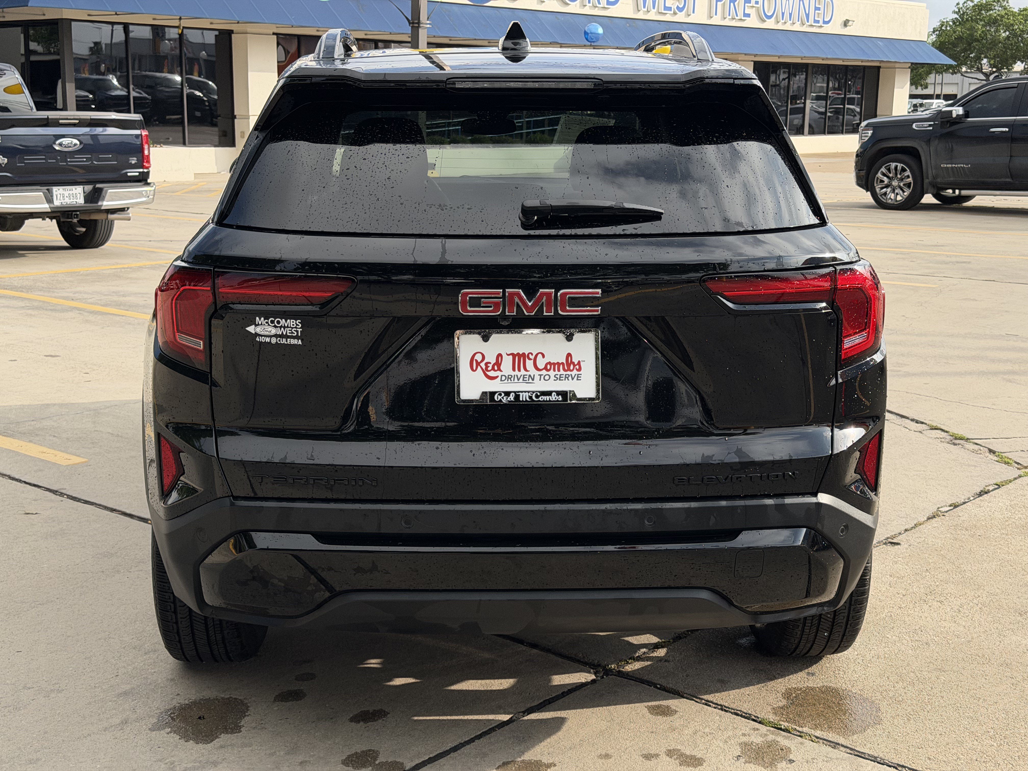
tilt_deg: -9.5
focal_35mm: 48
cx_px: 514
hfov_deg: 39.7
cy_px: 386
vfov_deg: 30.3
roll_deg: +0.0
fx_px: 1425
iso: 64
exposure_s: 1/4098
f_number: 1.78
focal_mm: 6.76
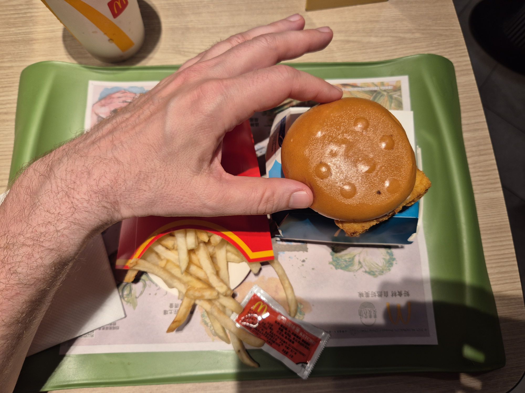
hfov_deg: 73.9
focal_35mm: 23
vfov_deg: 58.9
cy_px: 196
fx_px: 349
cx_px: 262
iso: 64
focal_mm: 5.4
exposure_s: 1/100
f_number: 1.8
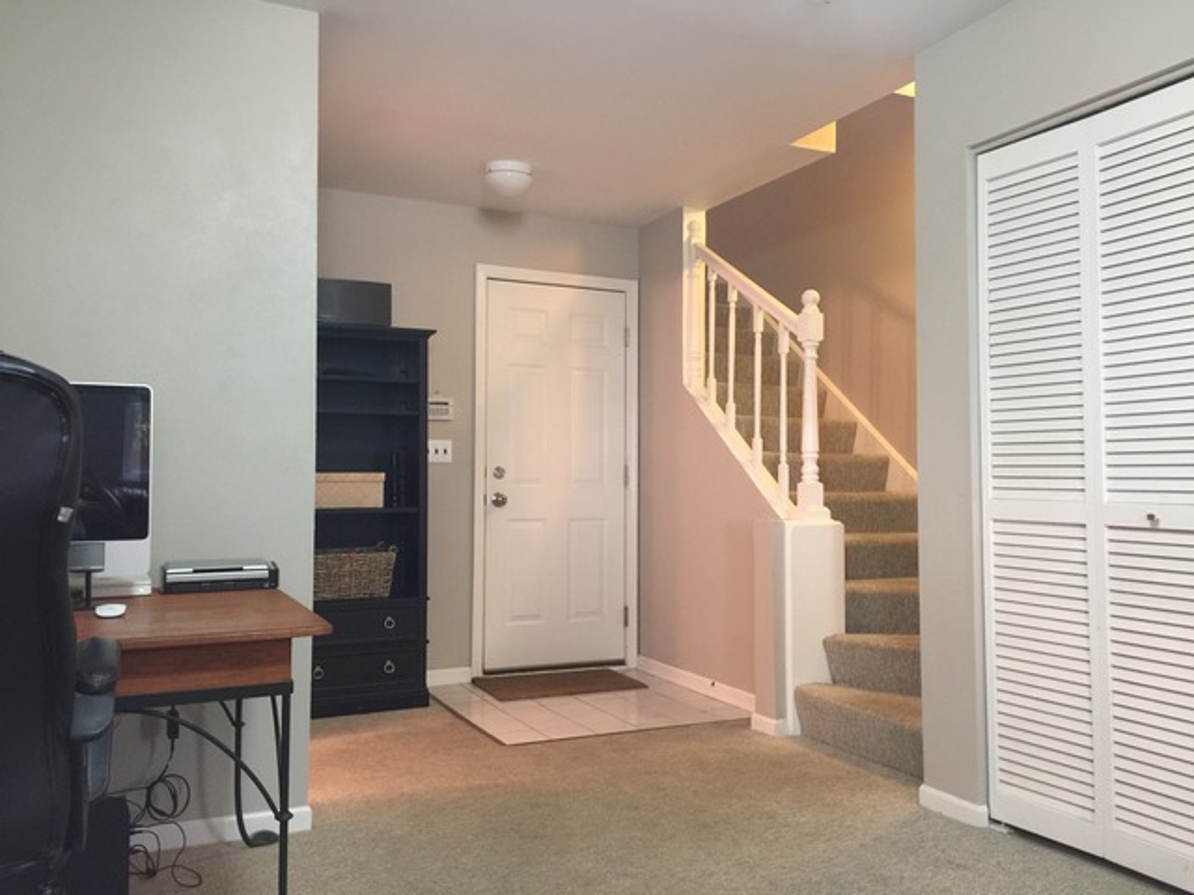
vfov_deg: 48.2
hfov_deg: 61.7
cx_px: 597
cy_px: 448
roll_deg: -0.2
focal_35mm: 29
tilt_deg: +1.6
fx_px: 1000
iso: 100
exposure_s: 1/10
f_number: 2.2
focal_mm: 4.15
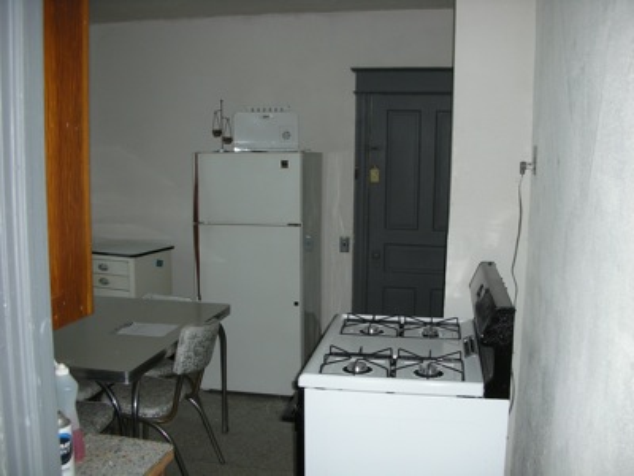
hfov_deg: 52.6
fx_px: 641
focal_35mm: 35
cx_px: 317
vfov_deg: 40.7
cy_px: 238
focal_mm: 5.8
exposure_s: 1/60
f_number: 2.8
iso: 88
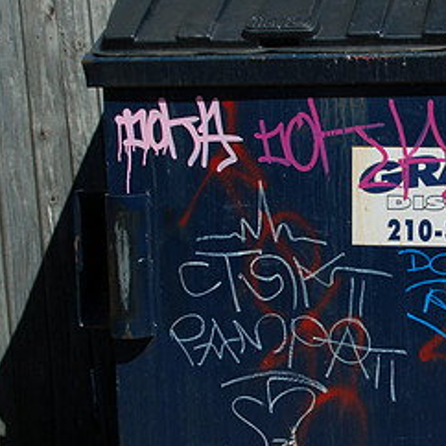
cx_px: 488
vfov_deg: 15.0
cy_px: 245
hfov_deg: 14.7
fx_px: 1691
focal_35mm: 116
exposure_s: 1/160
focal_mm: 38
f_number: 11
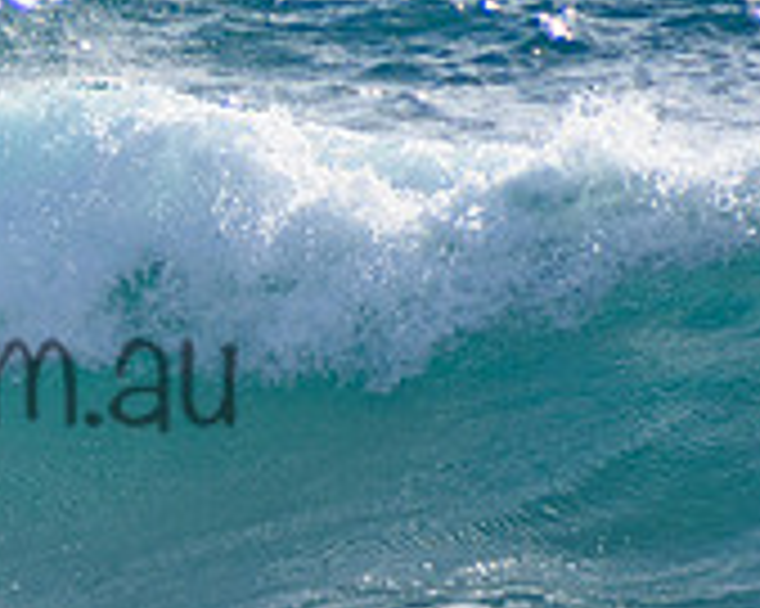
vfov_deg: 0.8
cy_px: 322
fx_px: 43544
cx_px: -238
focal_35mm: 1937
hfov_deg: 1.0
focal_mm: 400
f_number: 5.6
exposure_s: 1/2000
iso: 250
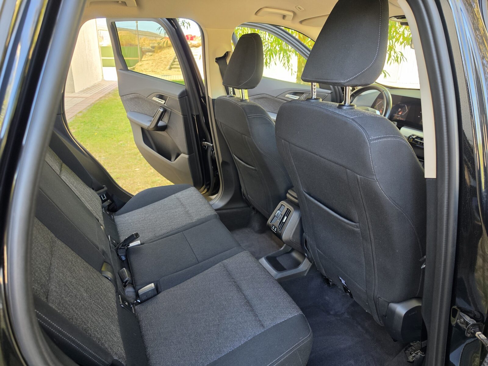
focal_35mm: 23
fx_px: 324
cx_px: 244
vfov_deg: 58.9
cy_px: 183
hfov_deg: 73.9
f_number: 1.4
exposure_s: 1/180
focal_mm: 6.5
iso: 100
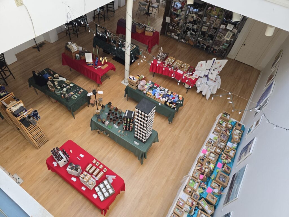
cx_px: 144
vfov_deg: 58.9
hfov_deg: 73.9
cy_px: 108
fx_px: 192
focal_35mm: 23
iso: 125
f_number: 1.7
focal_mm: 6.3
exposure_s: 1/180
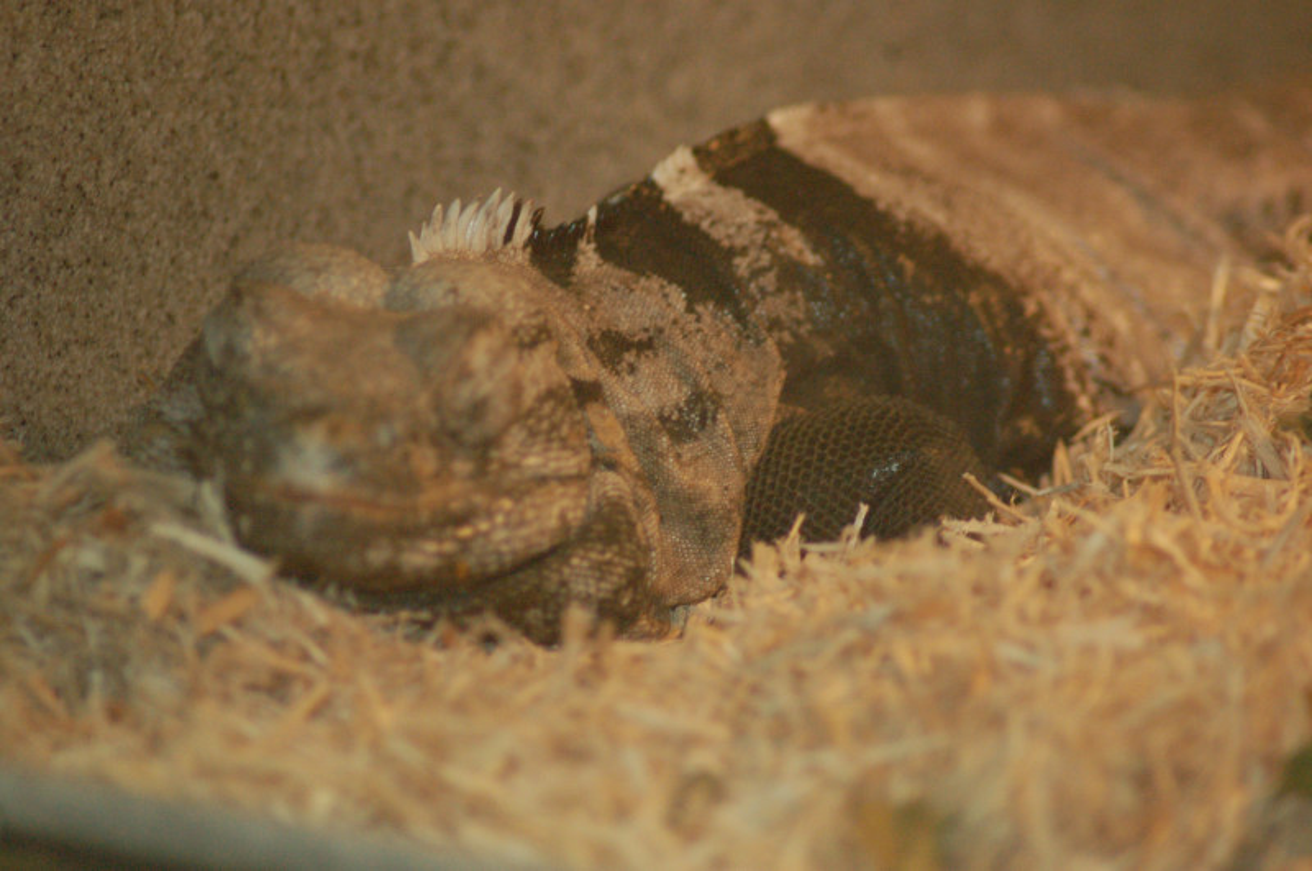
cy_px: 436
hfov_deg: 4.6
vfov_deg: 3.0
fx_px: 16377
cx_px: 656
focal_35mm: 450
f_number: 6
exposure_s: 1/80
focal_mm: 300
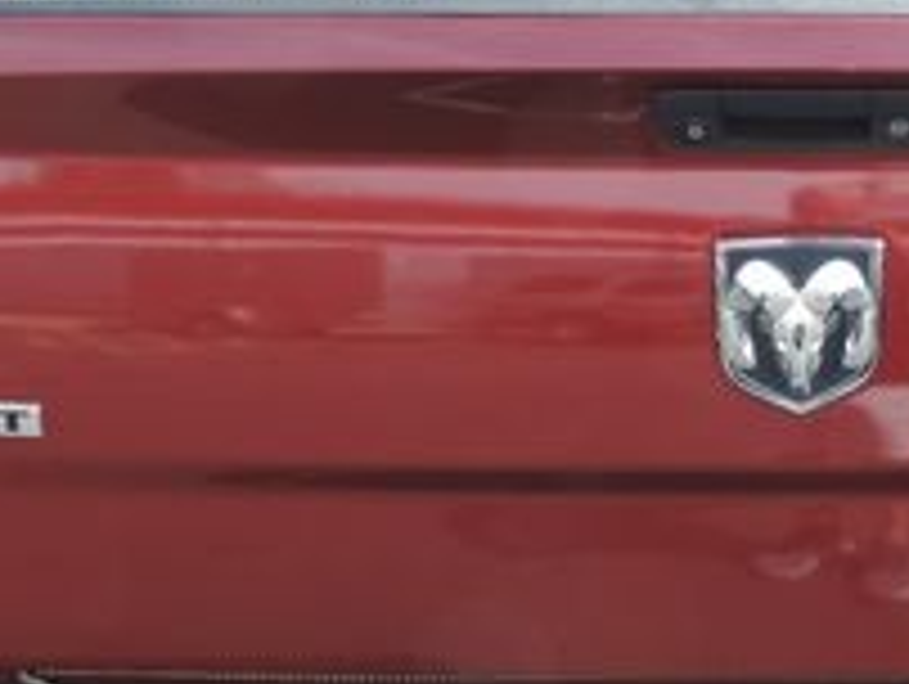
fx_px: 1998
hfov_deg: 24.5
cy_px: 436
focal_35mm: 76
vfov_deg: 19.4
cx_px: 891
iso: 80
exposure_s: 1/320
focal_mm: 4.3
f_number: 3
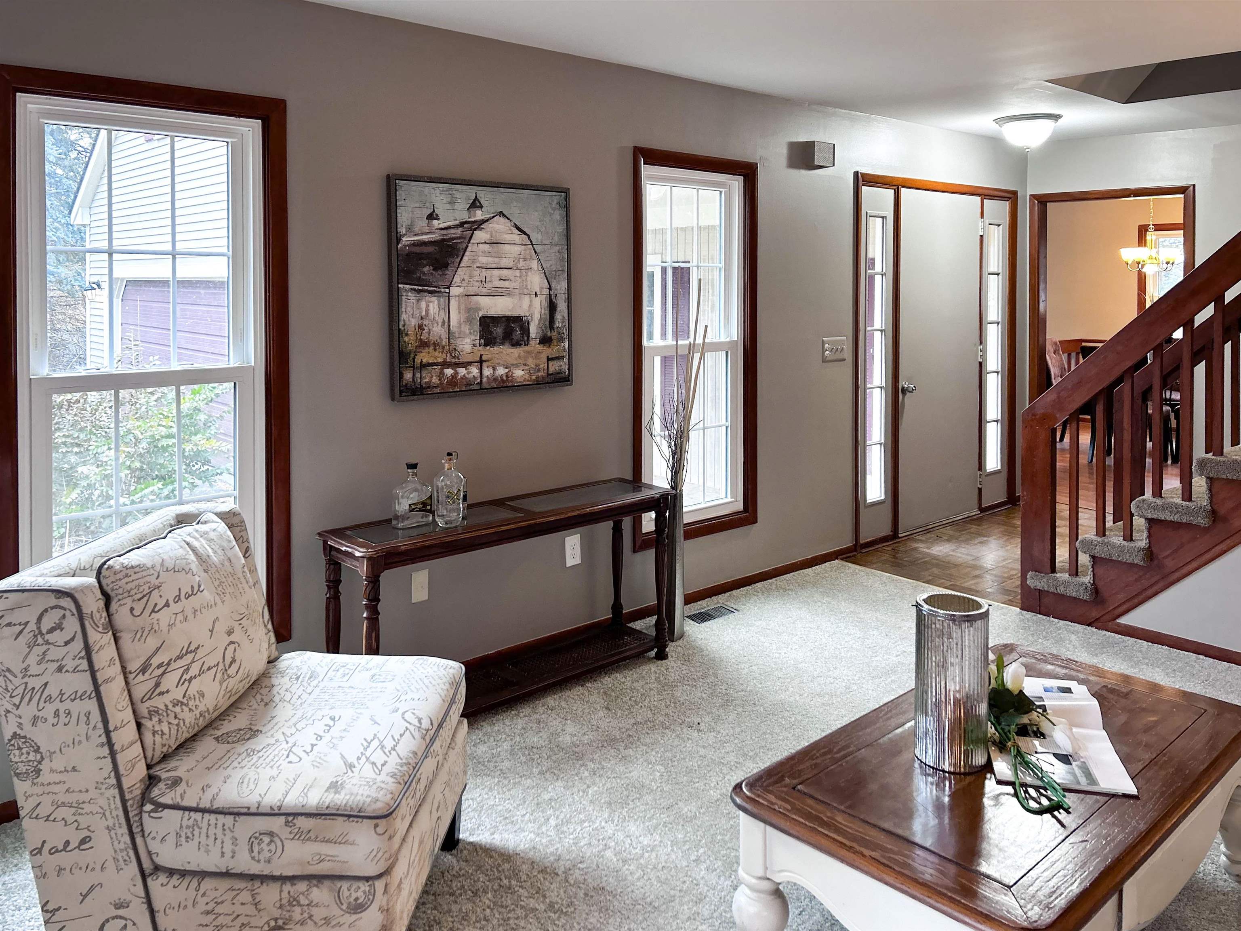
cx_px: 620
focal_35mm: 26
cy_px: 466
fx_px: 932
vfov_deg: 53.1
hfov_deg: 67.3
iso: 160
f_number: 1.5
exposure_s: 1/60
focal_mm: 5.7
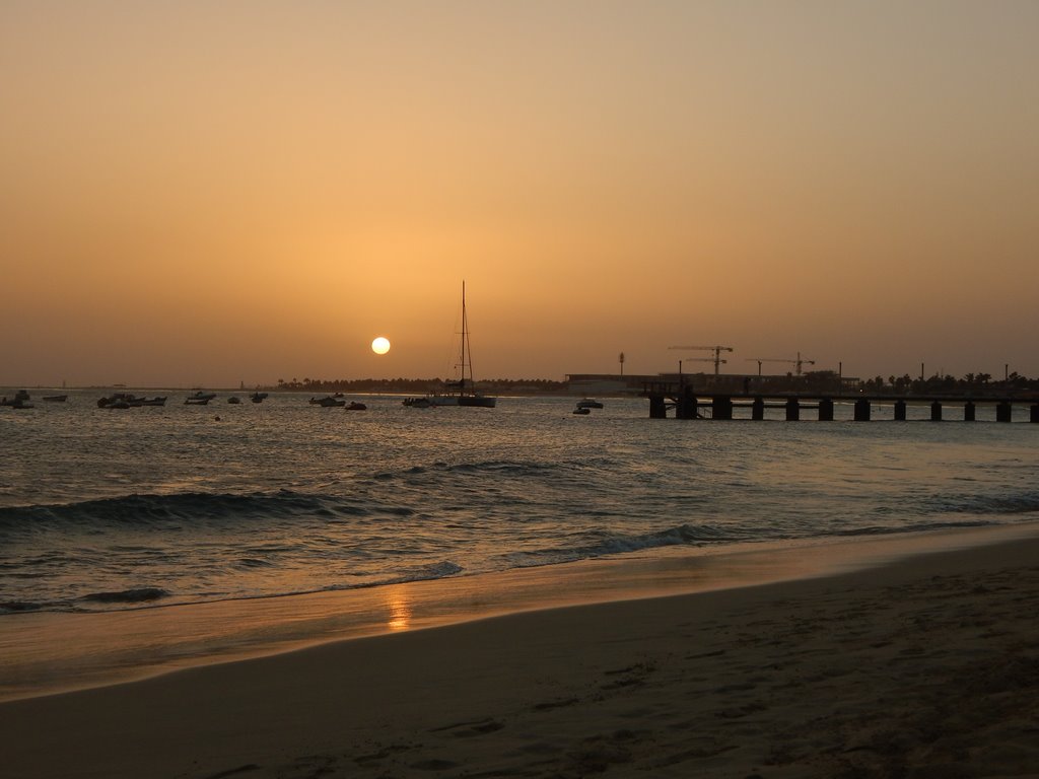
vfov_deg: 24.0
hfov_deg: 31.7
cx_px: 520
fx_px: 1831
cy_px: 390
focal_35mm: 61
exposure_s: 1/640
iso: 125
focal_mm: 10.9
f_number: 4
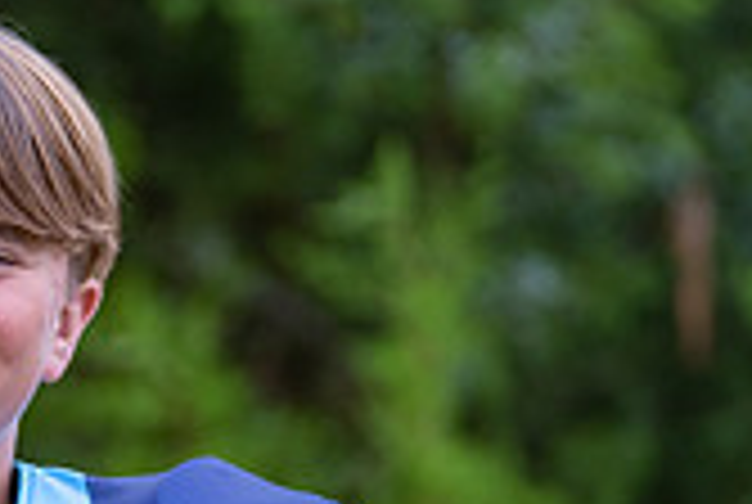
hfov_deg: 3.7
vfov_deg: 2.5
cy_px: 574
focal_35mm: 561
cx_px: -14
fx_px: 11739
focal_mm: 162
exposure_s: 1/320
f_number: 2.8
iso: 500
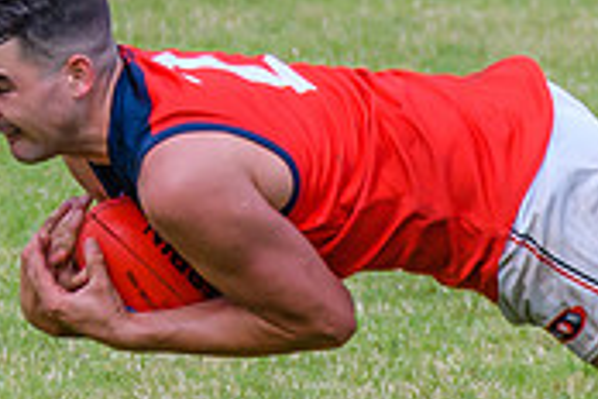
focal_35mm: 1713
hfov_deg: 1.2
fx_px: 28453
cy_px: 89
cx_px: 455
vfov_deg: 0.8
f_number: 5
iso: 1100
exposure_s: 1/2000
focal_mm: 190
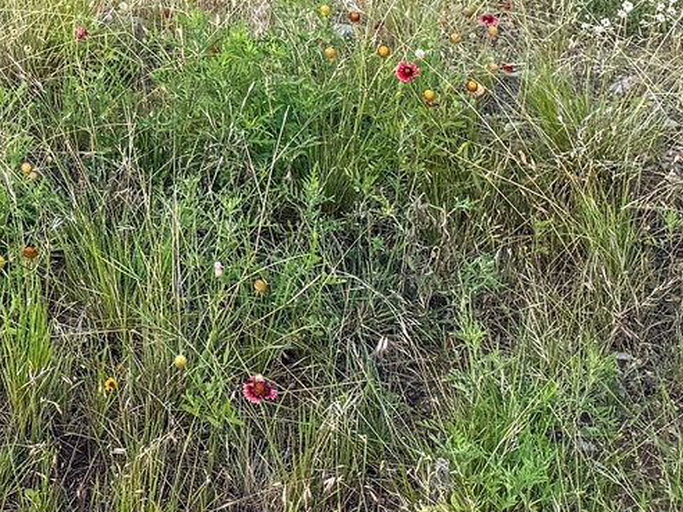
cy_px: -534
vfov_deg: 12.8
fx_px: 1973
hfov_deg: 18.5
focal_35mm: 100
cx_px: -165
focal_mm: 6.76
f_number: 1.78
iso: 80
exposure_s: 1/593
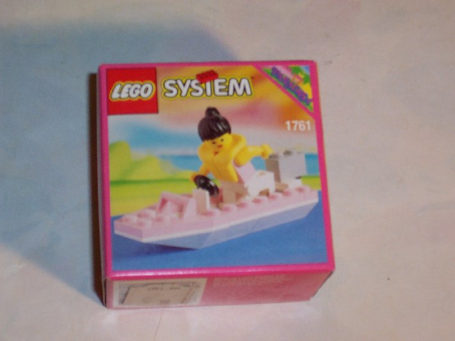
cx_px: 228
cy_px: 170
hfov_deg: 22.0
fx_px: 1170
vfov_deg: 16.6
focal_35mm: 89
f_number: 4.1
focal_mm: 13.5
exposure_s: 1/90
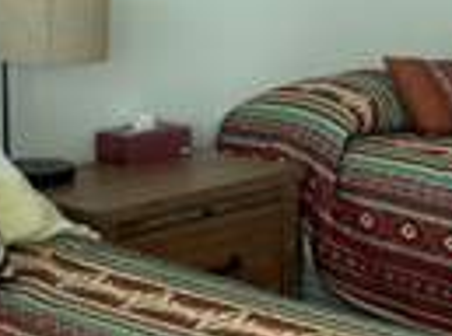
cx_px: 168
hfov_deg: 20.2
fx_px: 1263
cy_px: 35
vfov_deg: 15.0
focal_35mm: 97
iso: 50
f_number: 1.6
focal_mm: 5.96
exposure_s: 1/475
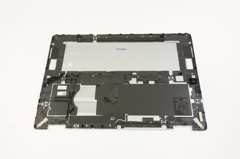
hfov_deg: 62.0
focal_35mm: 30
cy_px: 80
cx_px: 120
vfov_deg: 43.5
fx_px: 200
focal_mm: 20
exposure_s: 1/30
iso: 1000
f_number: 5.6
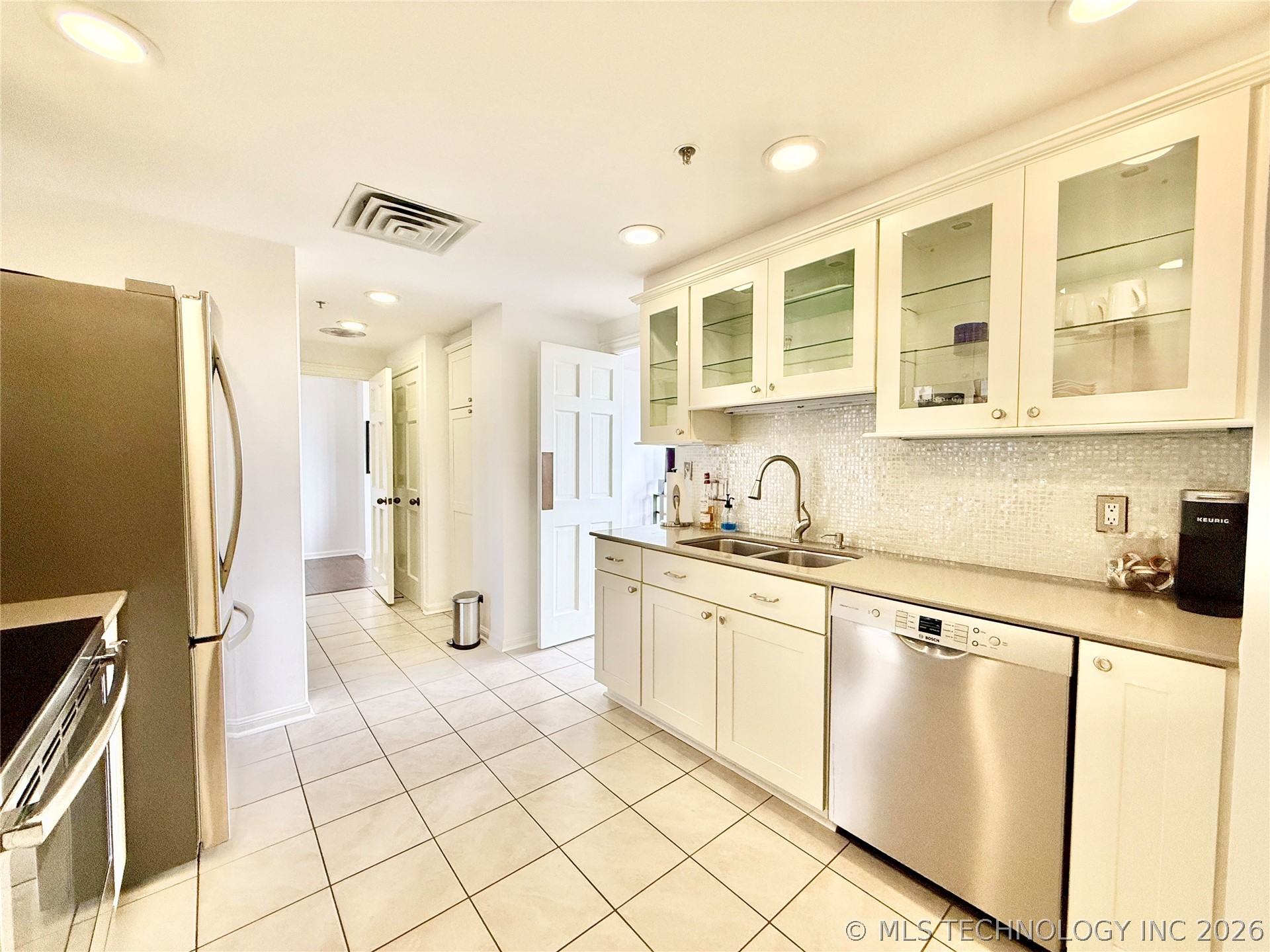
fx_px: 514
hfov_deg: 102.1
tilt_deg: -1.9
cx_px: 635
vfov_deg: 85.7
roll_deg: -0.5
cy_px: 476
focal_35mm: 14
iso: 250
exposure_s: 1/120
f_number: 2.2
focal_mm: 2.22
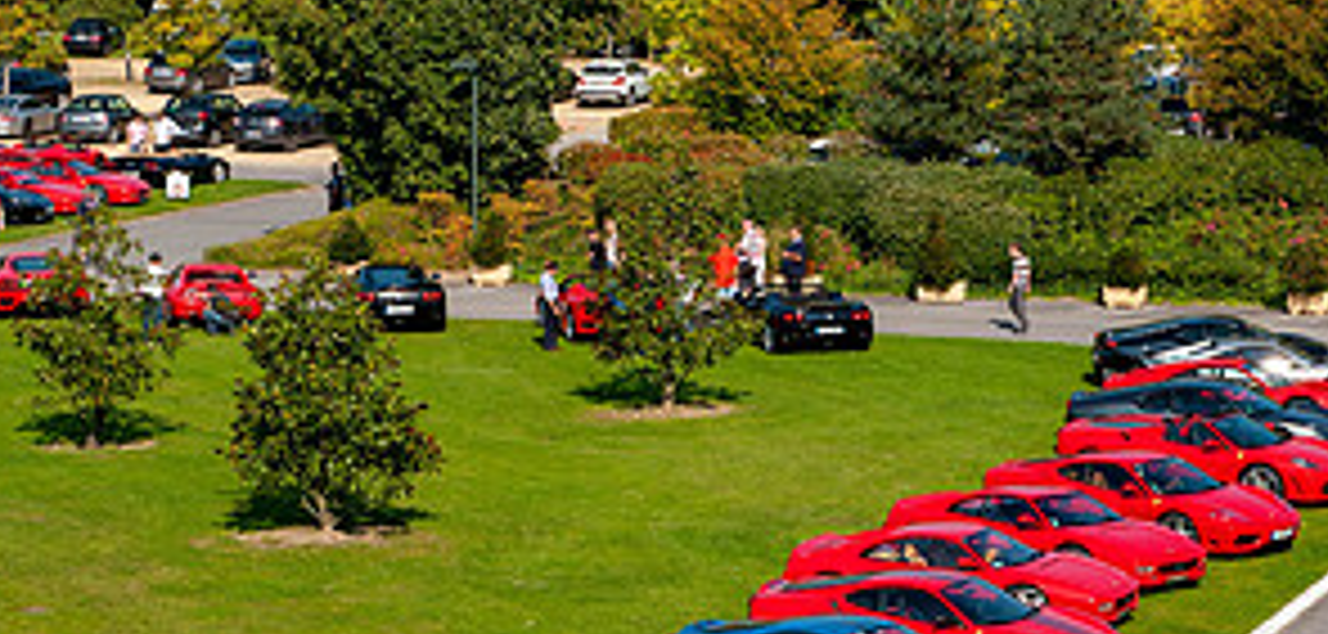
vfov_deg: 8.1
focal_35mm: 132
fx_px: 4490
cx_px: 486
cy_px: 368
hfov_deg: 16.8
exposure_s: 1/500
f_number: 11
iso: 400
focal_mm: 62
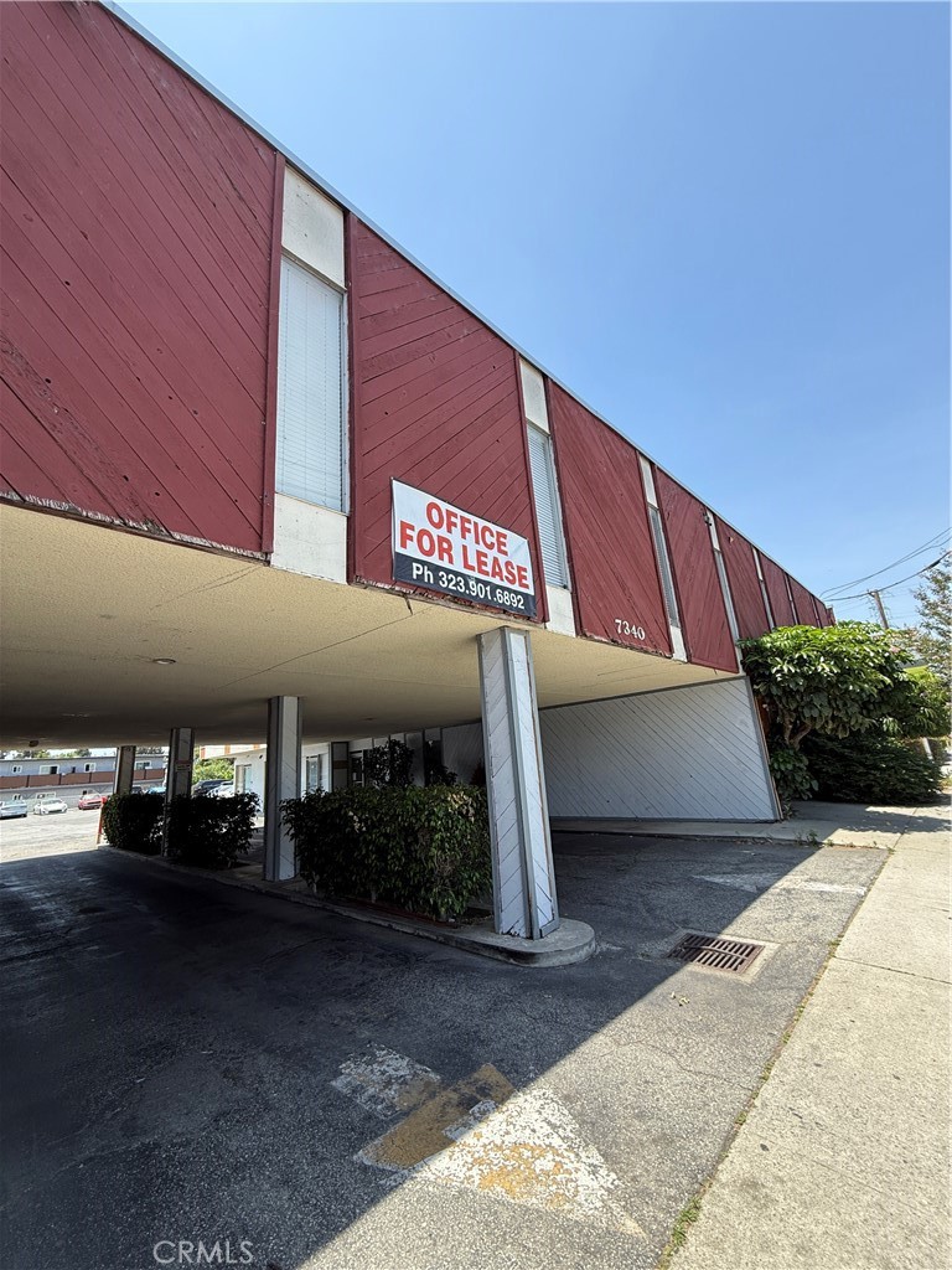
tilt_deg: +14.3
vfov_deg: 102.1
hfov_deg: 85.7
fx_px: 513
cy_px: 635
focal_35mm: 14
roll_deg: +3.8
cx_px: 476
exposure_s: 1/574
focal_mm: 2.22
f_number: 2.2
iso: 50
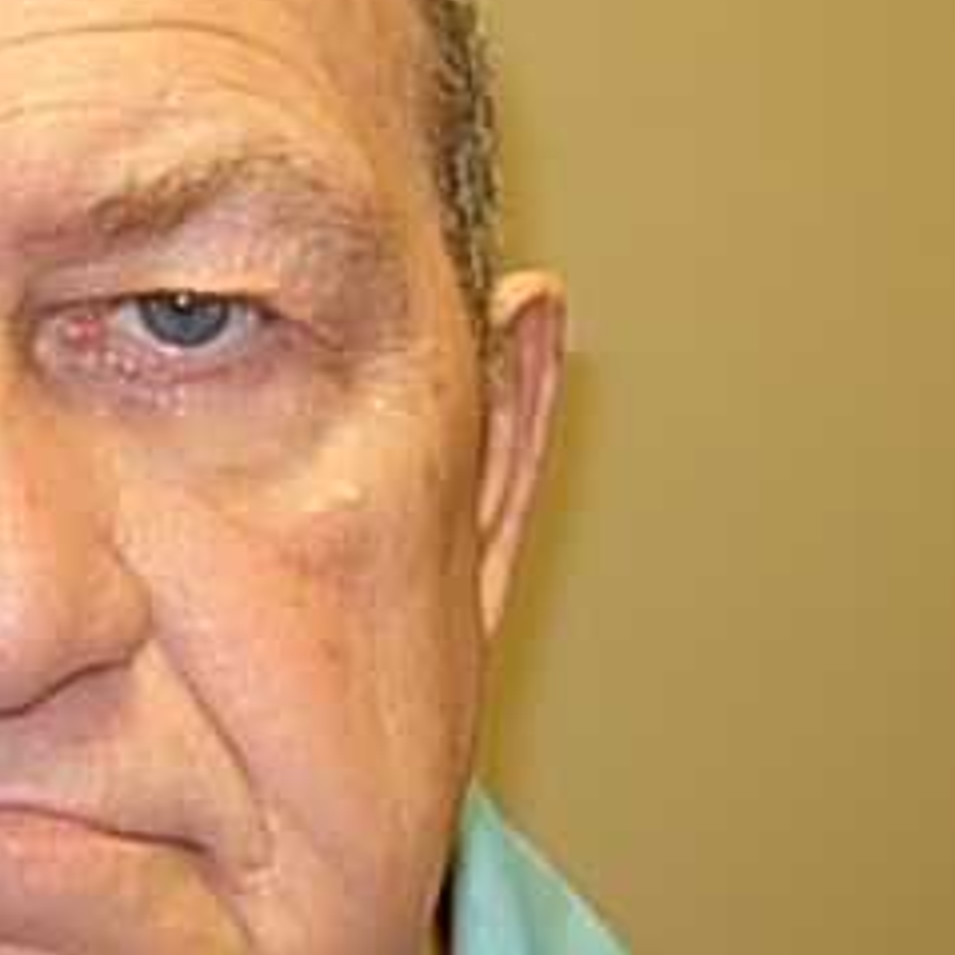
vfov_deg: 19.2
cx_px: -136
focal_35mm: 90
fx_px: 2809
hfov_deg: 18.5
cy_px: 320
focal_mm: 6.3
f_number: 2.9
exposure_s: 1/22.6
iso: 79
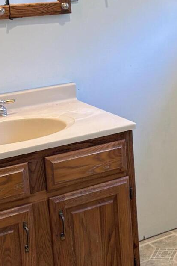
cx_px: 270
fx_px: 642
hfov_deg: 14.6
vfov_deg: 23.1
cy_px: 53
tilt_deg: -8.6
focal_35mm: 87
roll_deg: +2.1
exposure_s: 1/60
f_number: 1.6
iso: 80
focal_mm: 5.96
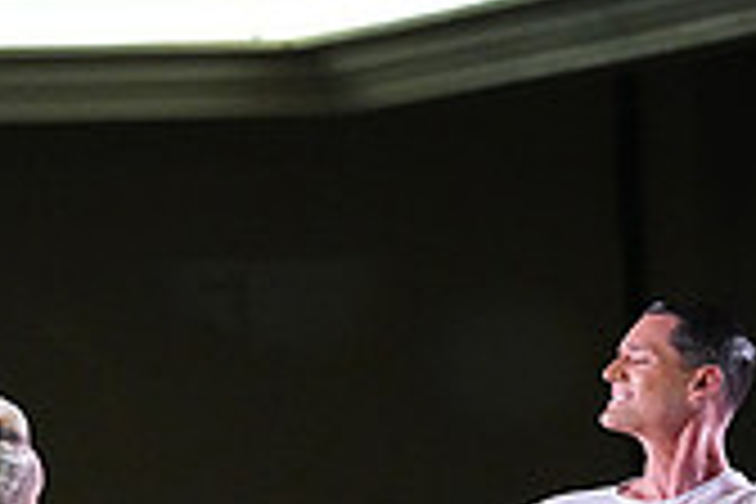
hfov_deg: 3.4
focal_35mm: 608
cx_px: 459
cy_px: 835
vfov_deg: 2.3
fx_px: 12767
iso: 8000
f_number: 5
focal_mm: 176
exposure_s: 1/400
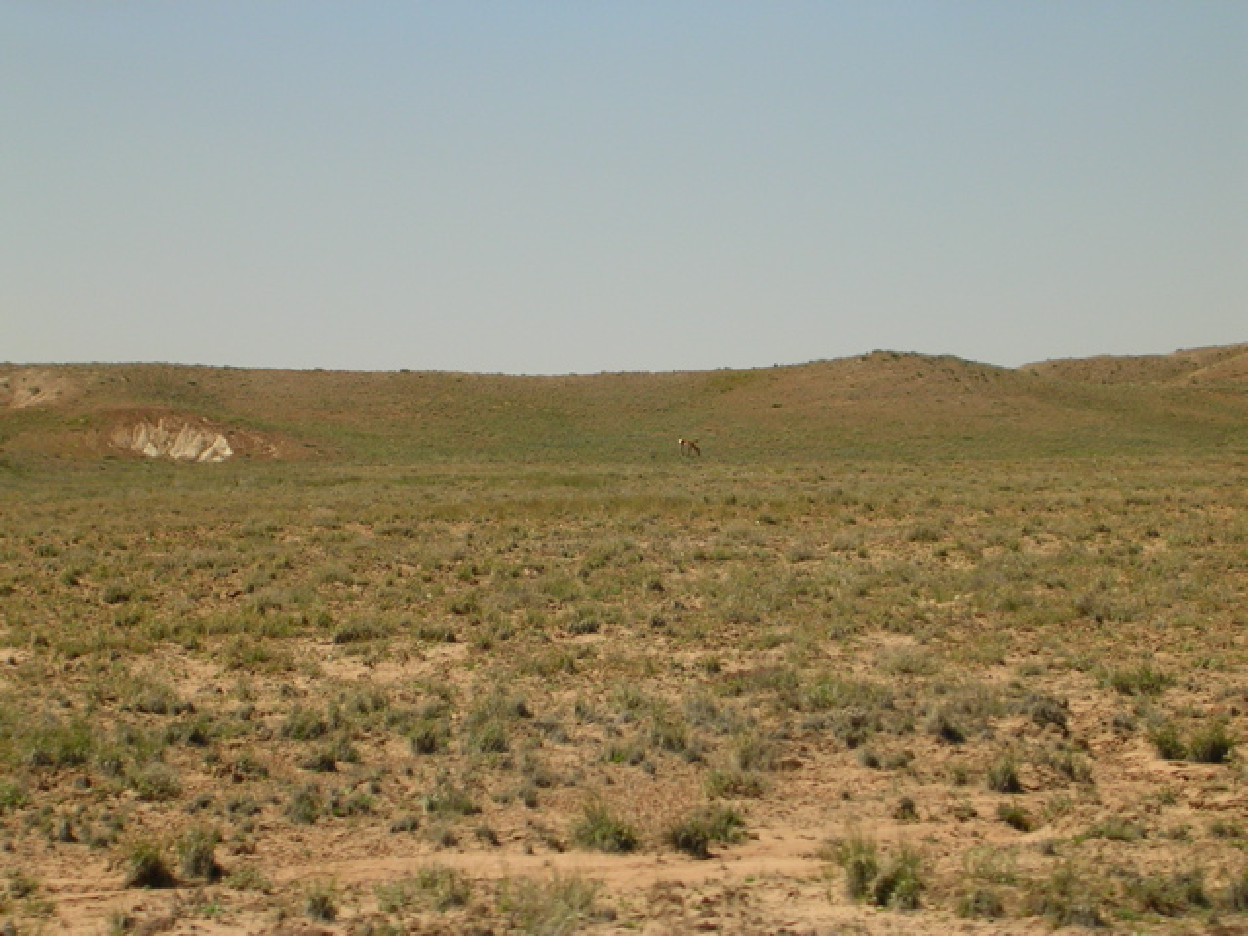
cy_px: 468
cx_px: 624
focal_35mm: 115
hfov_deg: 17.1
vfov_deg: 12.9
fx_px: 4146
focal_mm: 17.4
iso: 50
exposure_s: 1/543
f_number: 4.9
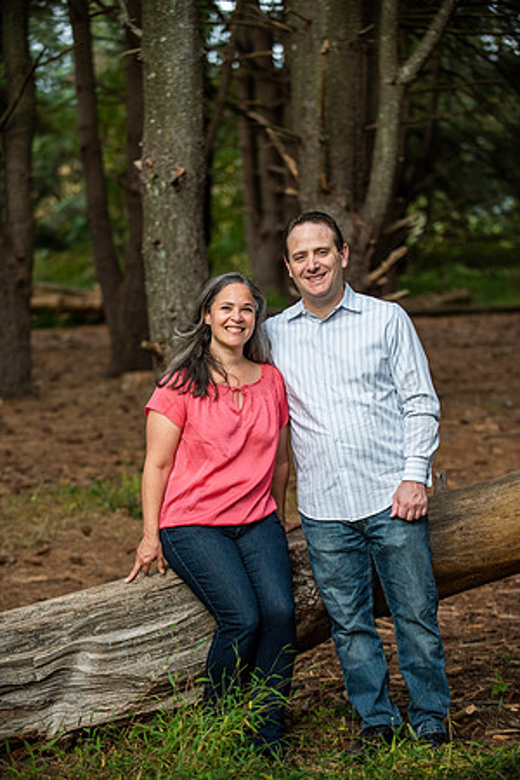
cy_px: 390
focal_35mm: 90
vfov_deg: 22.6
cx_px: 260
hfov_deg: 15.2
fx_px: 1950
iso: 1250
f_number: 3.2
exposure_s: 1/500
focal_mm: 90
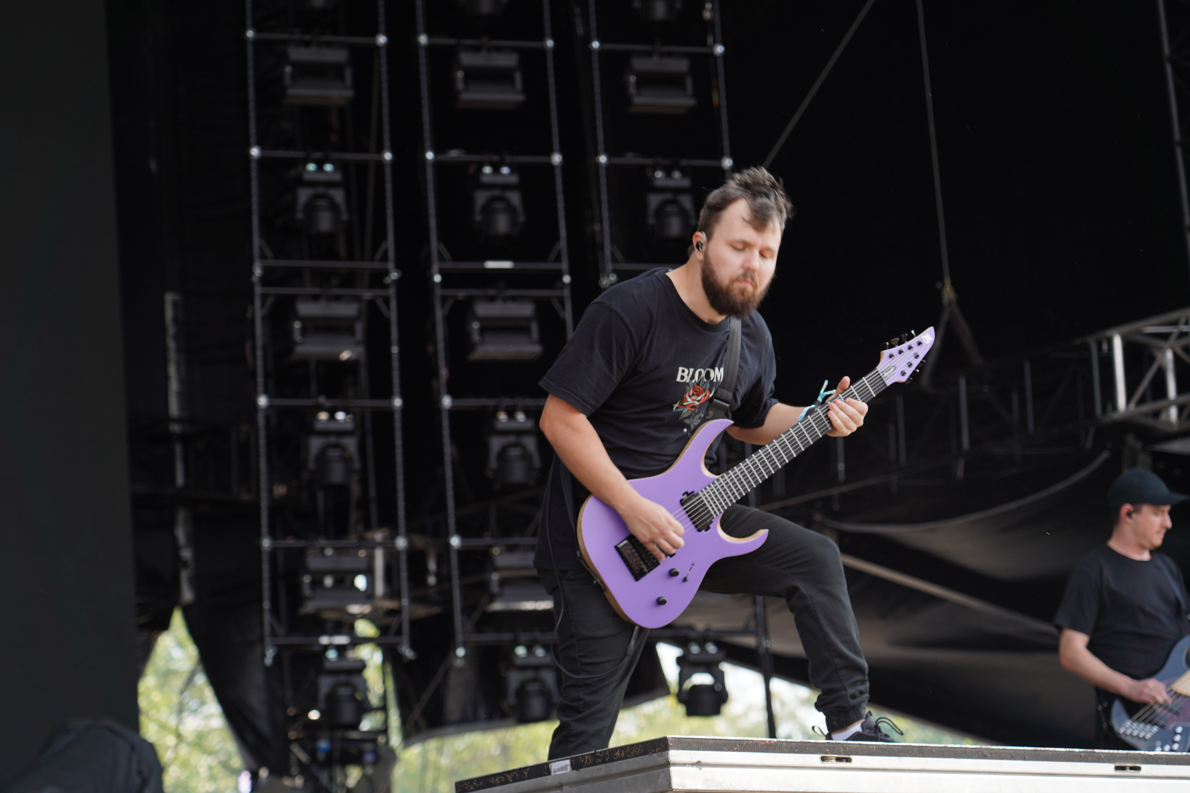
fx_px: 3471
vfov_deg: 13.0
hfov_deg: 19.5
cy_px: 396
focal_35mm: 105
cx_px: 595
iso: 100
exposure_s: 1/200
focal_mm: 105
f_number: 5
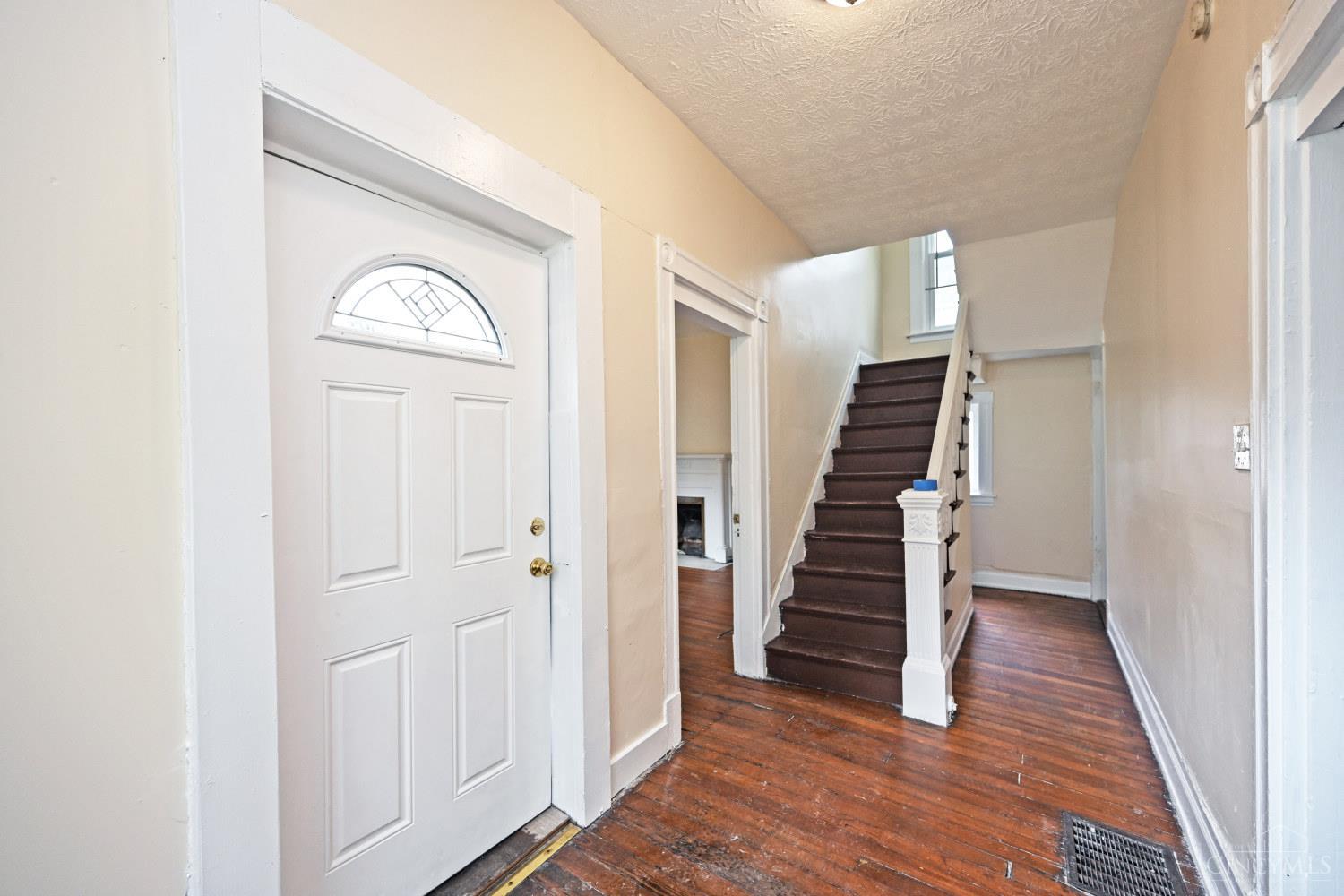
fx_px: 523
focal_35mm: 14
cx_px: 672
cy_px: 448
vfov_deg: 81.2
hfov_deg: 104.3
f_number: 4
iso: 250
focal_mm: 14
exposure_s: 1/60
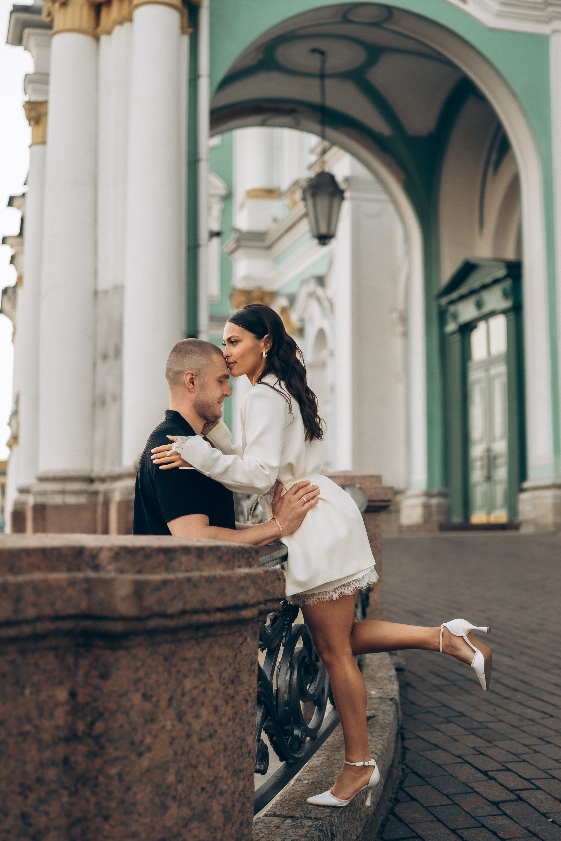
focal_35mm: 52
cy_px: 420
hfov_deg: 26.0
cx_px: 280
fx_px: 1215
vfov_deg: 38.2
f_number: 1.2
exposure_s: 1/250
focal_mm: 35
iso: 100
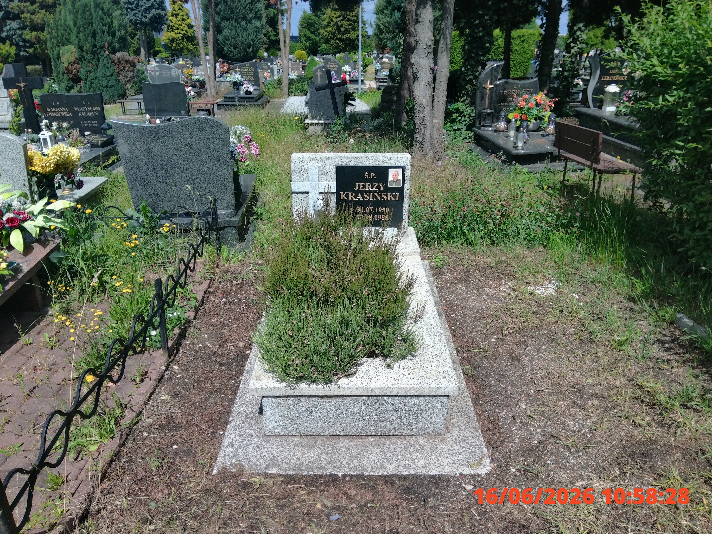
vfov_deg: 53.1
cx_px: 356
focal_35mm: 26
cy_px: 267
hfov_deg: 67.3
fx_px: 535
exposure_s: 1/1148
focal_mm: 3
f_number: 2
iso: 101
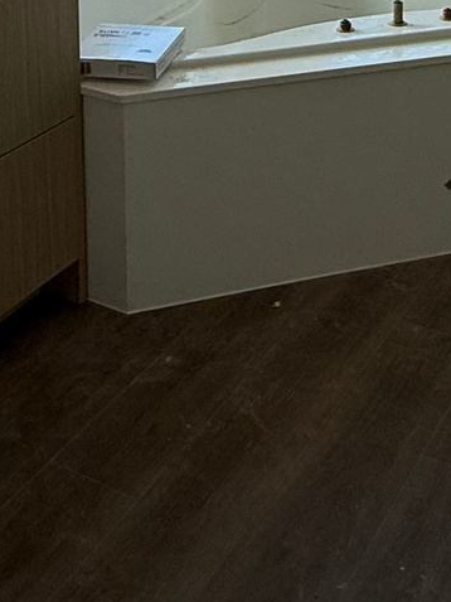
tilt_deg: -5.1
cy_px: -227
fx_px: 1043
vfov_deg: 26.2
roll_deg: -0.2
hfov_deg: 24.0
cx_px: 355
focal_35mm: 60
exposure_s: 1/734
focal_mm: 2.22
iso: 50
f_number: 2.2
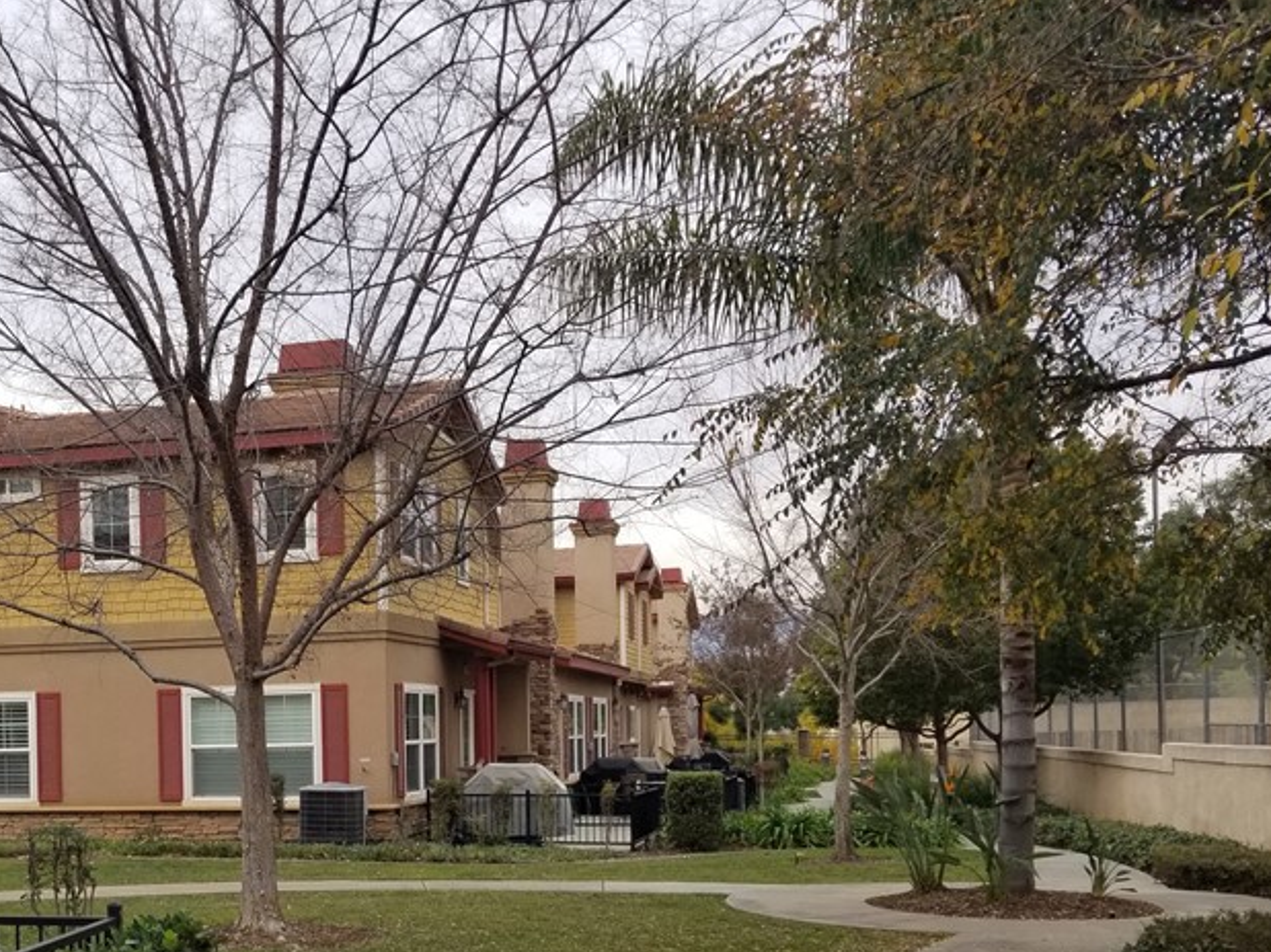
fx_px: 1579
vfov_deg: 32.8
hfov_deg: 42.2
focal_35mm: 43
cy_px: 745
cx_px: 283
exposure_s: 1/744
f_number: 1.7
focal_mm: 4.3
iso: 50
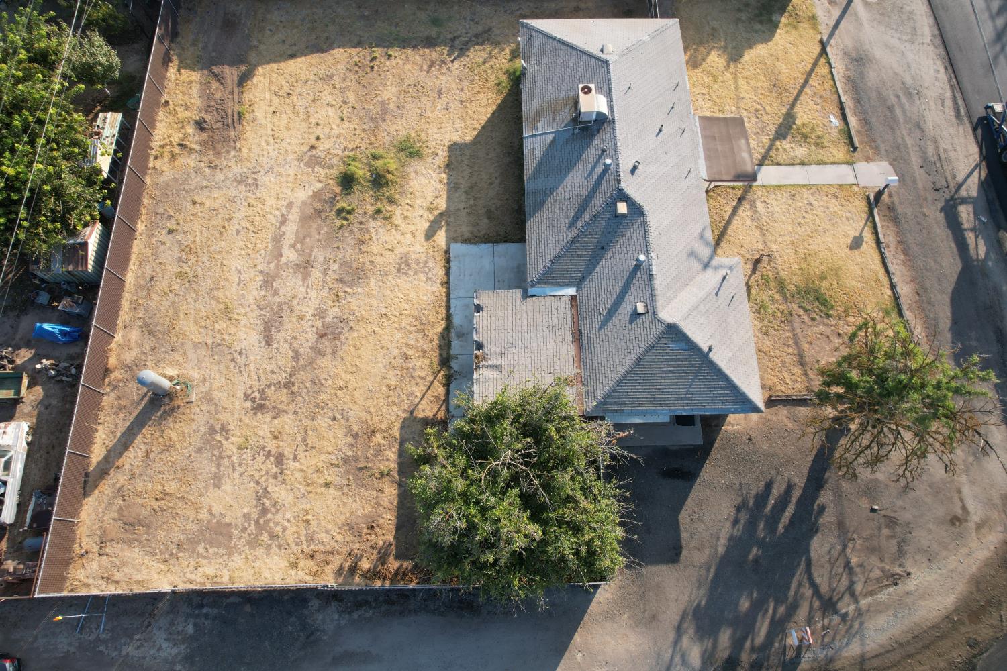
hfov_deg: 78.6
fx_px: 615
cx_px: 504
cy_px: 336
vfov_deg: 57.2
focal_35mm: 22
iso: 120
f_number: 2.8
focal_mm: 8.38
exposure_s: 1/640
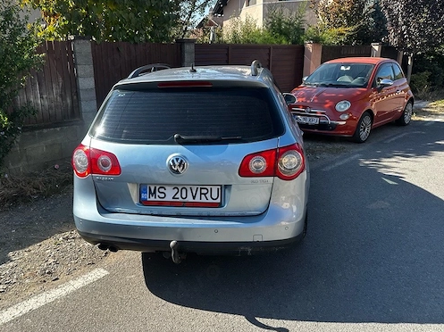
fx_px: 372
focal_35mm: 29
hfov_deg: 61.5
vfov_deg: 48.2
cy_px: 171
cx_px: 198
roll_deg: +1.0
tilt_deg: -16.7
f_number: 1.78
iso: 80
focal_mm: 6.86
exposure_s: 1/1393
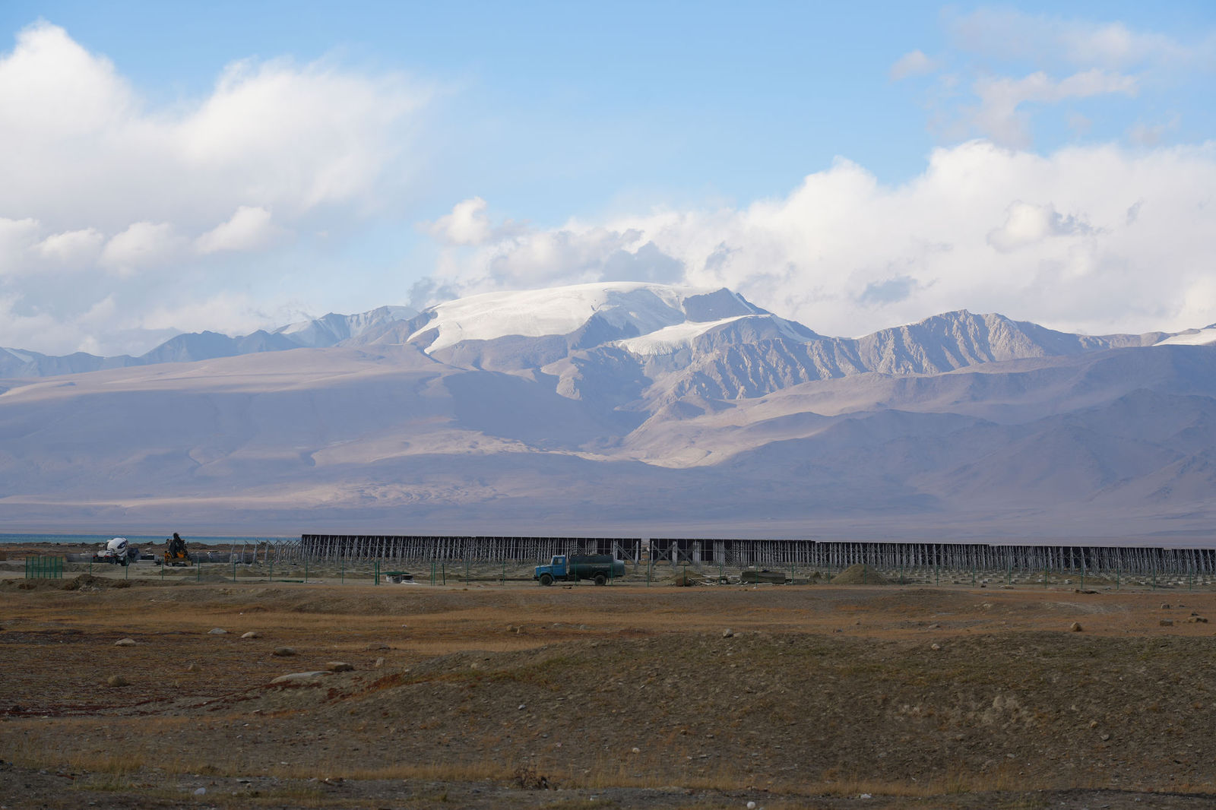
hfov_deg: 19.5
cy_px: 405
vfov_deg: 13.0
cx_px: 608
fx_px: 3546
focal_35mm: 105
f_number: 6.3
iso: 100
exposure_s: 1/200
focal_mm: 105
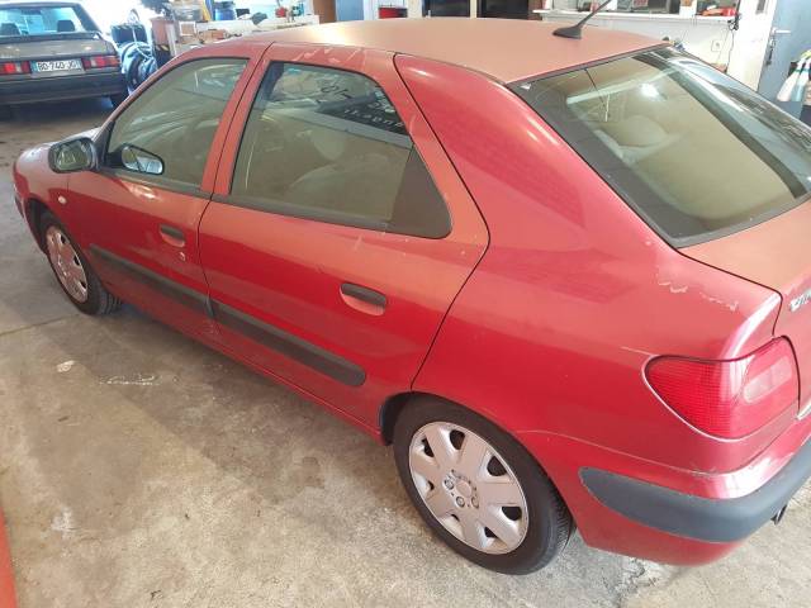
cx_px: 406
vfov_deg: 53.1
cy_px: 304
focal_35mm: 26
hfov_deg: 67.3
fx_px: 609
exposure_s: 1/33
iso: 160
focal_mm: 4.2
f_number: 1.7
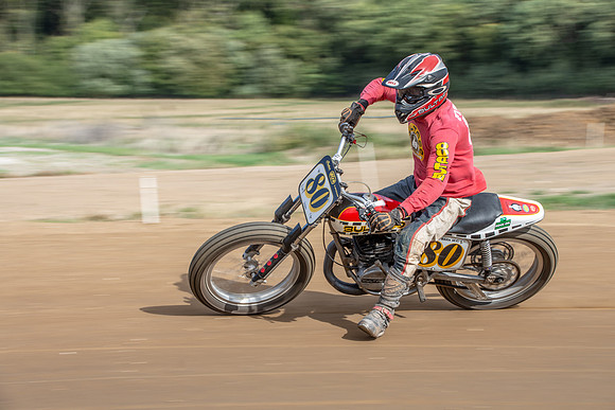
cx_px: 308
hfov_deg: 17.5
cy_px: 205
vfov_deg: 11.7
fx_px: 1999
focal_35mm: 117
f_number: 10
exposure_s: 1/125
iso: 100
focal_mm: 78
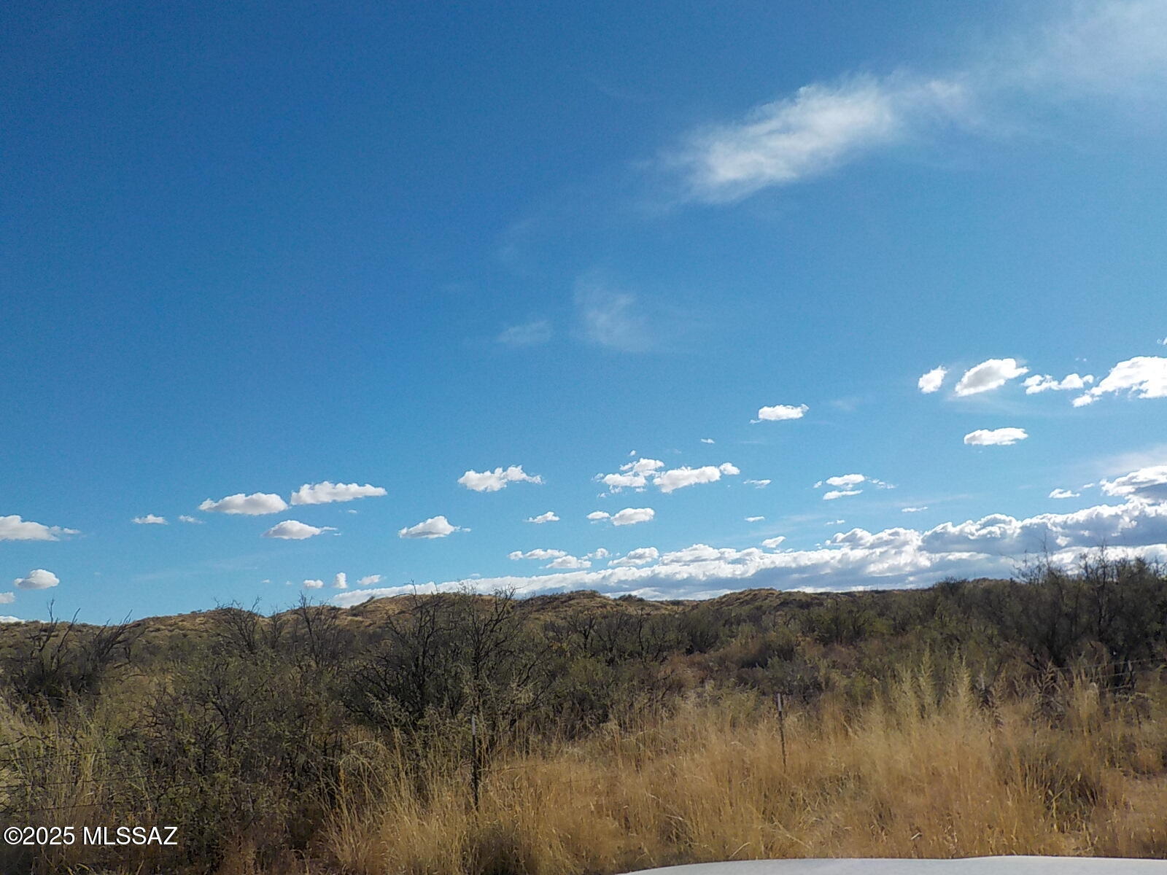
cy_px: 438
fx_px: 1011
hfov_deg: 60.0
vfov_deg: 46.8
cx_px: 584
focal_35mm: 30
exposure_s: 1/640
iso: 125
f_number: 6.6
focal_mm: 4.1
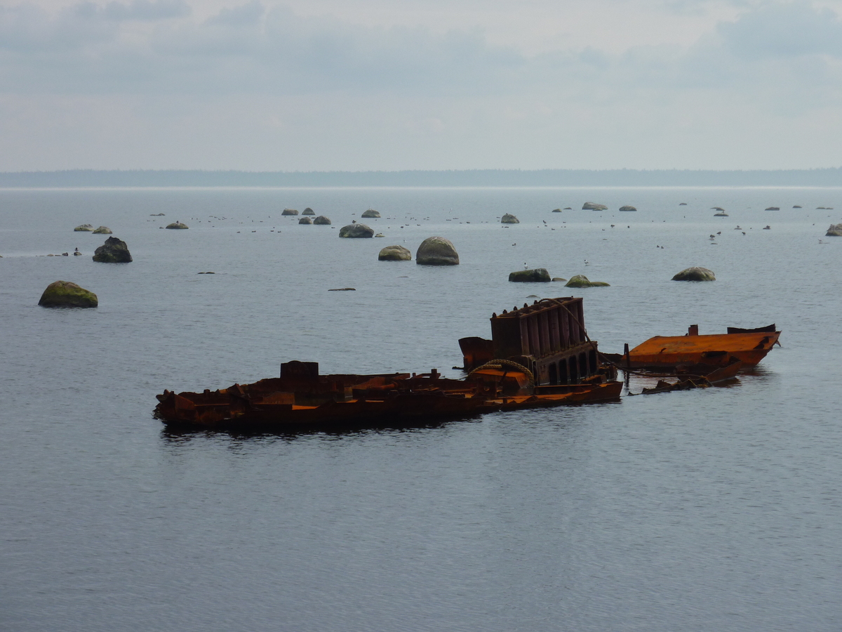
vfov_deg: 10.8
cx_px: 421
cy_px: 316
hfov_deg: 14.4
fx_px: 3332
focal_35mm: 137
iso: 80
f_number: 5.6
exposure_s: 1/500
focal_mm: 22.5
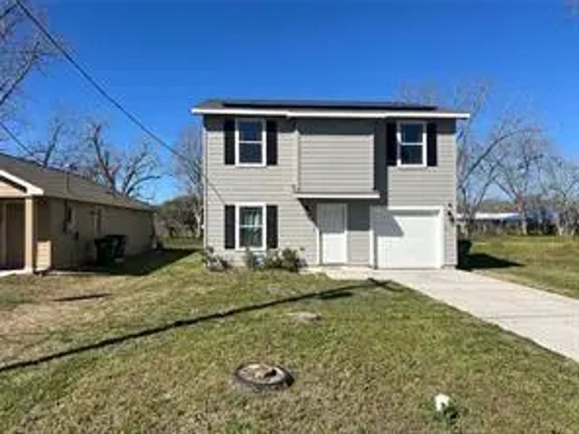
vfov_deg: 53.1
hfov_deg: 67.3
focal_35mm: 26
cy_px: 217
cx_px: 290
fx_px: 435
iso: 50
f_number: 1.5
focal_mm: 5.7
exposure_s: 1/5882
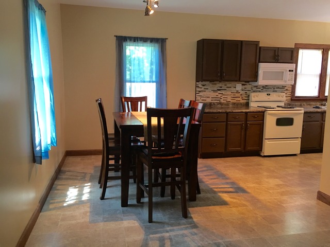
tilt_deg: -7.0
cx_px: 165
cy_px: 124
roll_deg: -0.6
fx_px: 276
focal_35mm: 29
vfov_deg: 48.2
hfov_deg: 61.7
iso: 64
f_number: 2.2
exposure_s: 1/15
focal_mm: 4.15
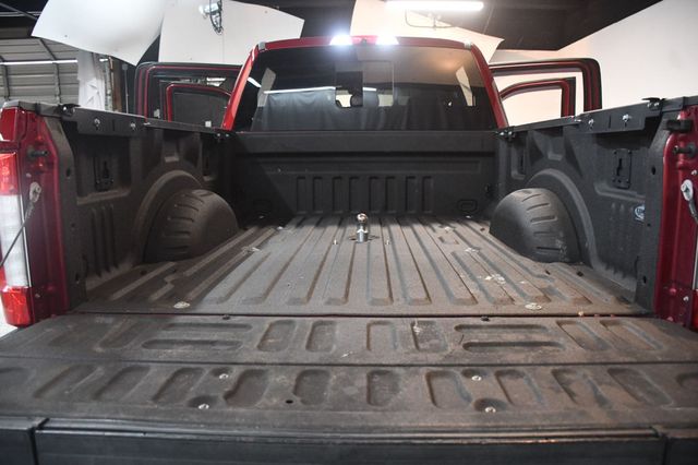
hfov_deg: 67.4
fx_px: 523
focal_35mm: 27
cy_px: 232
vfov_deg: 47.9
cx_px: 349
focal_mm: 18
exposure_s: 1/125
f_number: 3.5
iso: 3200
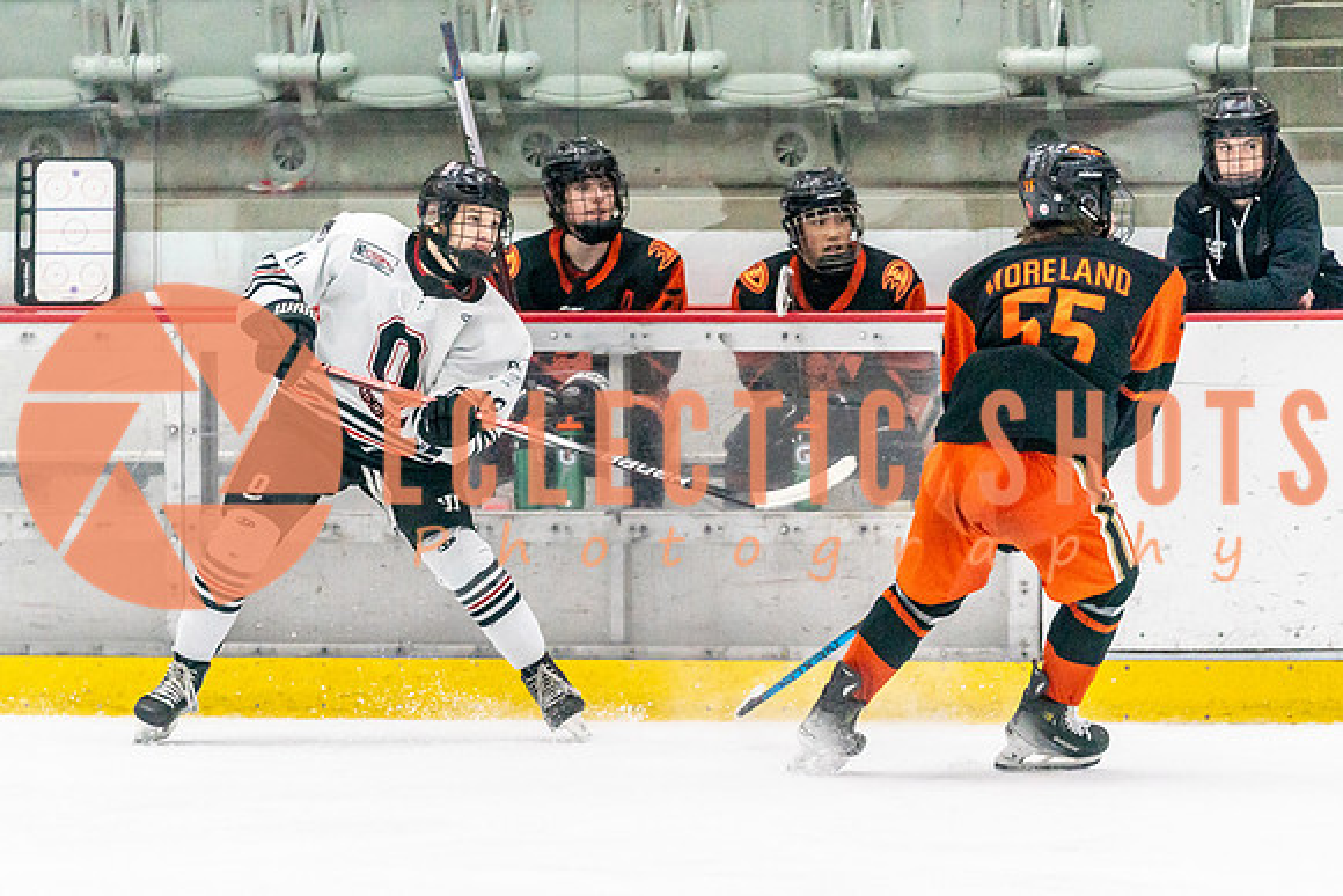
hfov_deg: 6.5
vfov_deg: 4.3
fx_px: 11842
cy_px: 685
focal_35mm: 317
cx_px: 672
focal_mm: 200
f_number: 2.8
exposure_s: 1/1250
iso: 3200
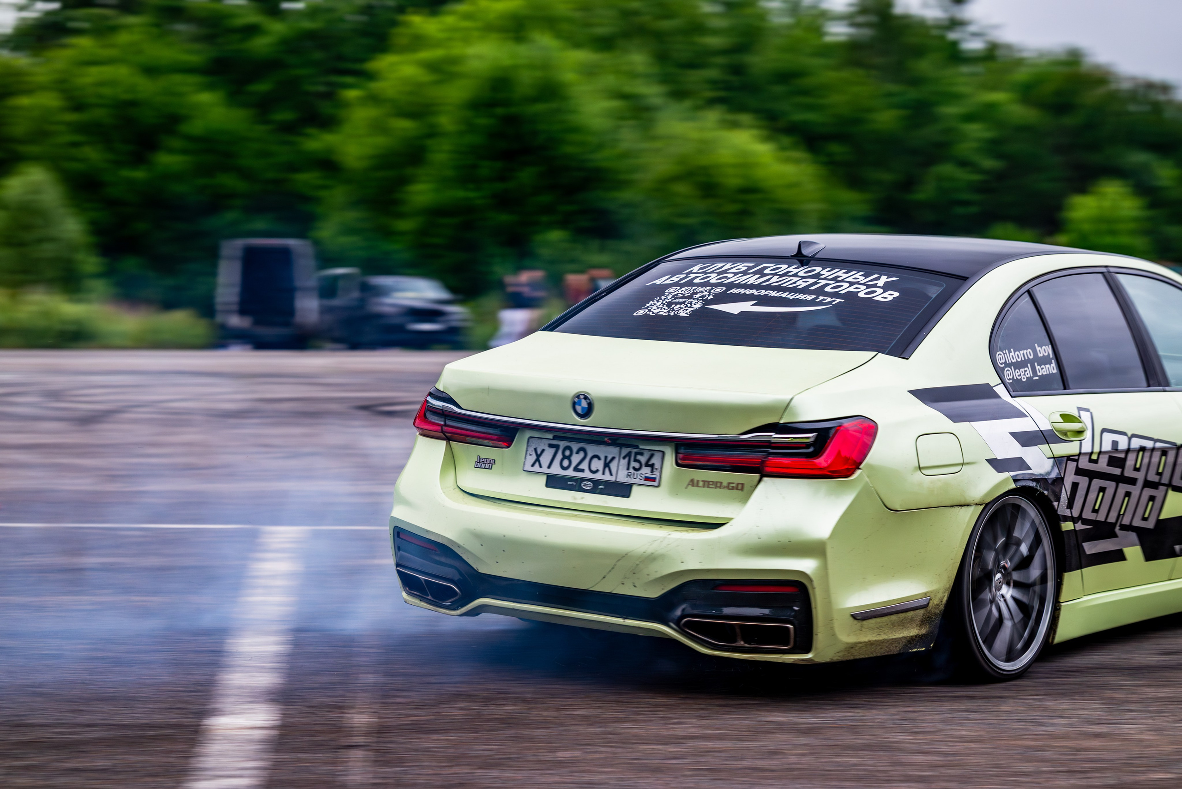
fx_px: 2881
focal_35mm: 88
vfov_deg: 15.6
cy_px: 394
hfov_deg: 23.2
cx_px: 591
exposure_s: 1/160
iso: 640
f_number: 4
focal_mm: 85
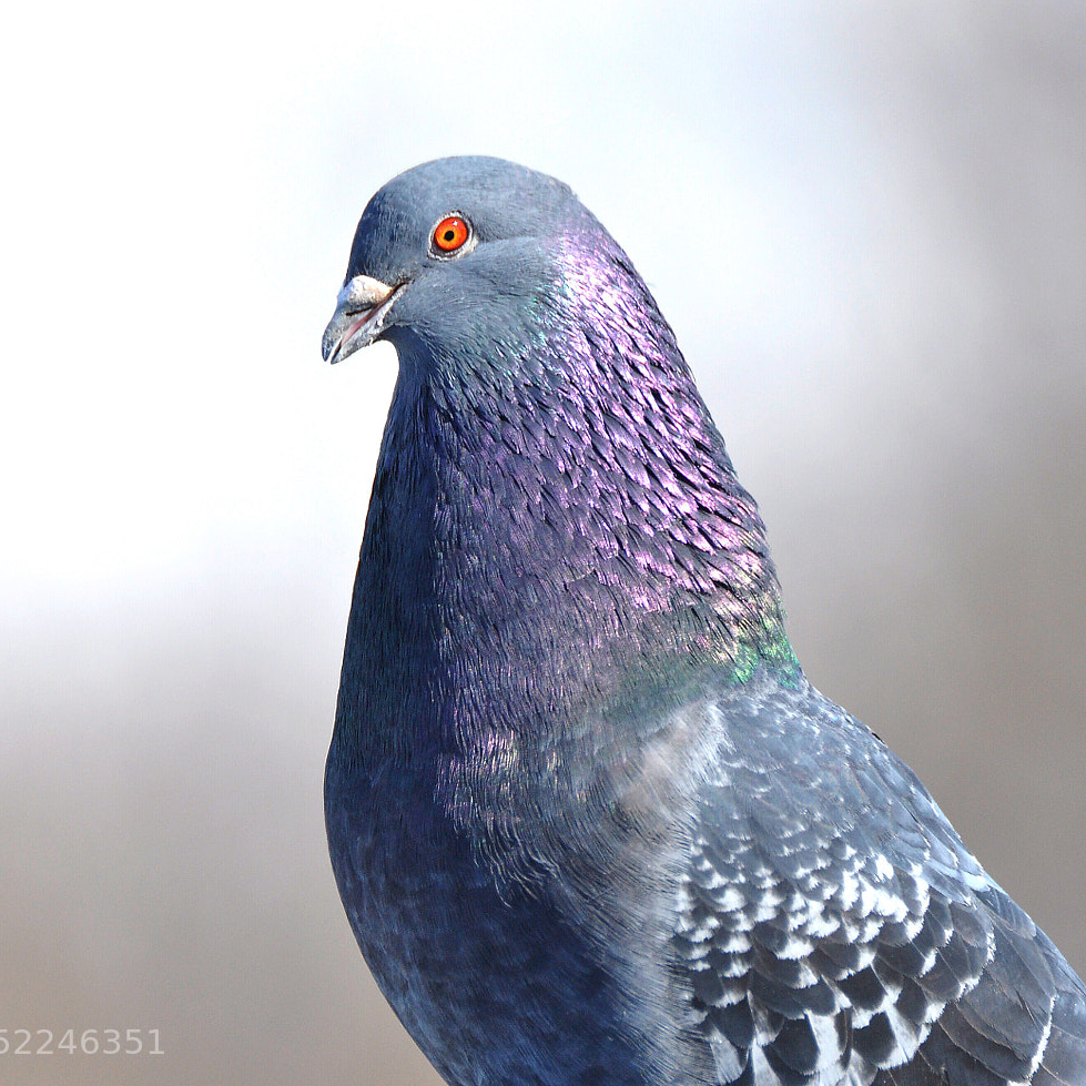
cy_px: 540
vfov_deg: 1.7
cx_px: 473
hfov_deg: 1.7
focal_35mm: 1041
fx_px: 36950
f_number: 6.3
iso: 560
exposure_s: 1/1000
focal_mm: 500
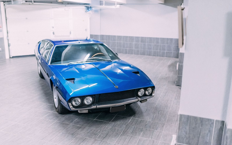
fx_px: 228
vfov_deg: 35.3
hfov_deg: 54.0
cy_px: 72
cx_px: 116
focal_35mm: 36
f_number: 1.4
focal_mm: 35
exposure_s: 1/125
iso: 1250
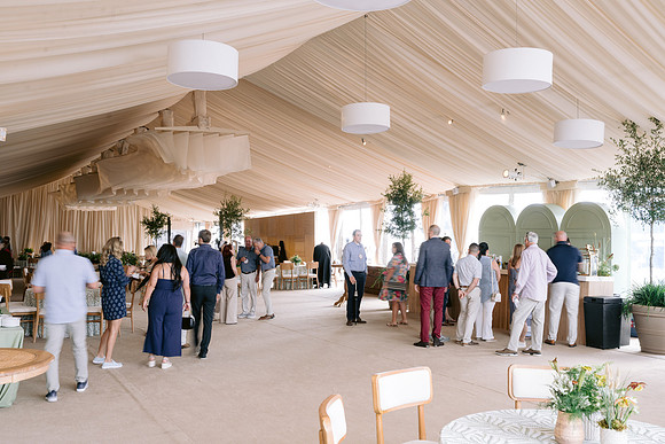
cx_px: 332
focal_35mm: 35
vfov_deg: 37.9
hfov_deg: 54.4
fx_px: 647
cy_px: 222
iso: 200
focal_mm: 35
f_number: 11
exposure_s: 1/5
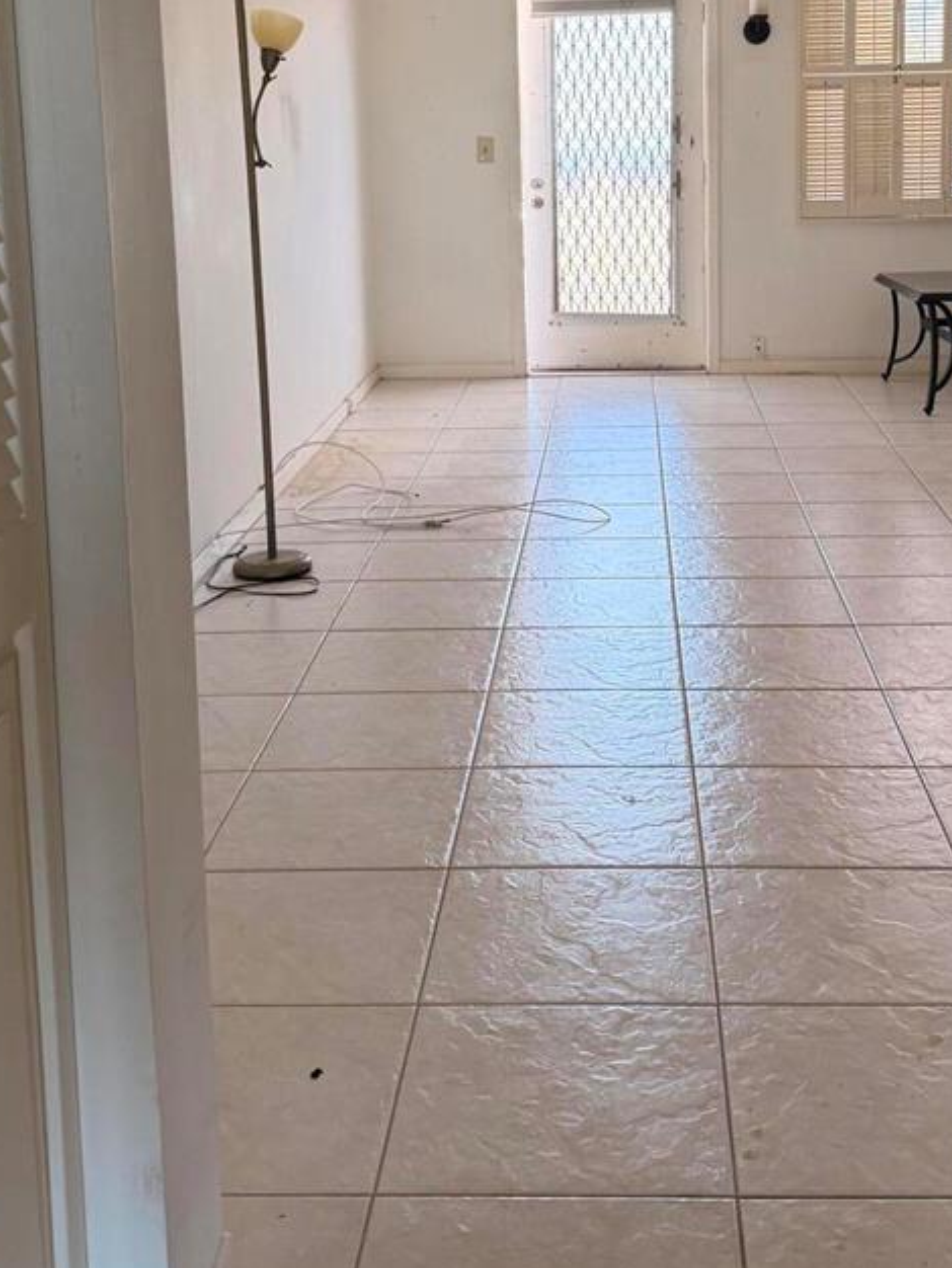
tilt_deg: -10.7
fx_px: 1686
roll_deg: +0.7
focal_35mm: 46
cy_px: 338
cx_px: 559
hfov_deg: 31.5
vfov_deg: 40.2
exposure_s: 1/120
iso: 200
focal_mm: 6.76
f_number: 1.78
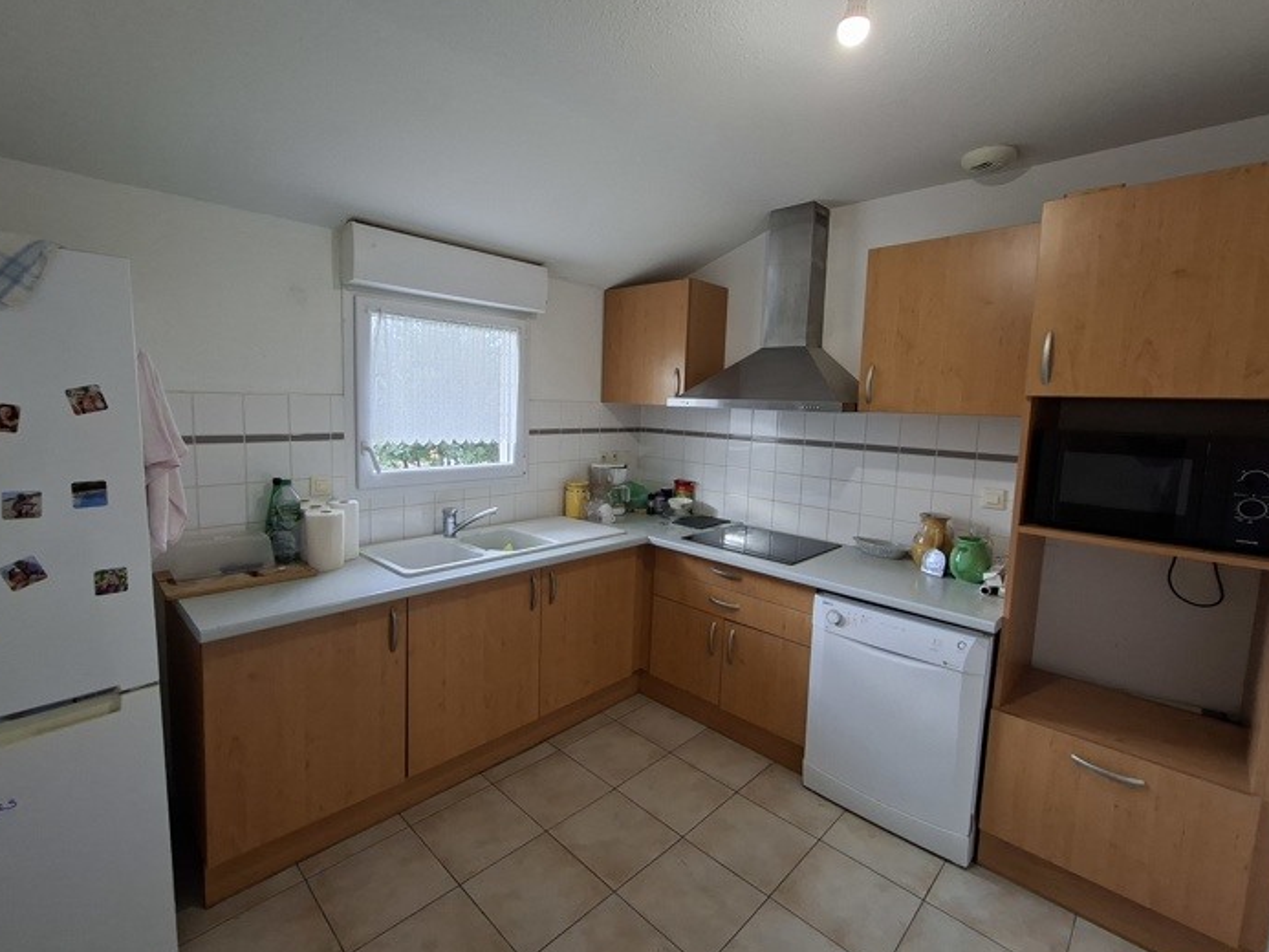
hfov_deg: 98.1
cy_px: 467
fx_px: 550
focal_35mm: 15
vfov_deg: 81.8
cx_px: 617
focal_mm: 1.74
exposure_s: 1/50
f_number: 2.2
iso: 200
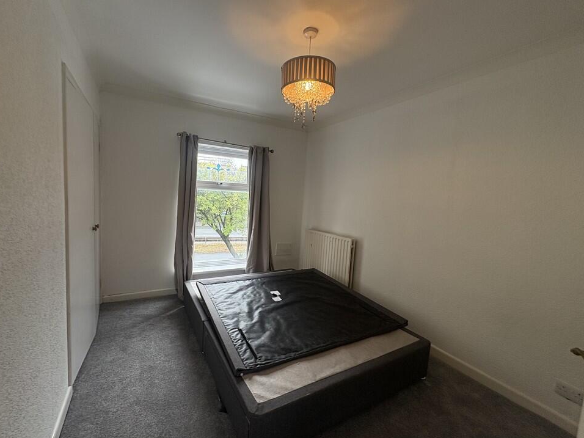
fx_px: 253
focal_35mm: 15
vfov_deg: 81.7
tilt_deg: -4.6
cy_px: 220
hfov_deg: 98.1
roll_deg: -1.5
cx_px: 276
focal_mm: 2.22
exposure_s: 1/102
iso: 125
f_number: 2.2
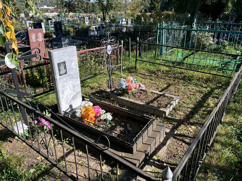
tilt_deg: -17.2
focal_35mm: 26
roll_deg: +1.8
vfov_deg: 53.1
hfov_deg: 67.3
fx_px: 182
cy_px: 90
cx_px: 121
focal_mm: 5.7
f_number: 1.5
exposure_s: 1/1488
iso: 50
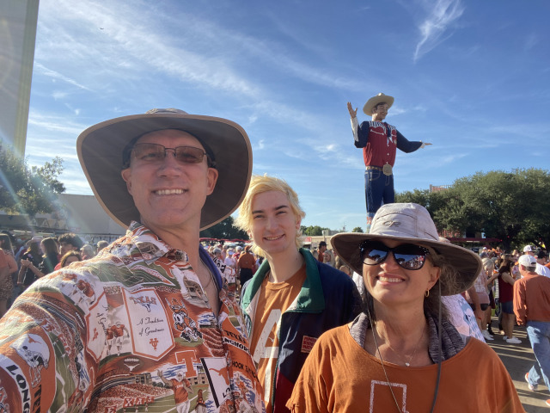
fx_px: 365
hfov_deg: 73.9
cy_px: 206
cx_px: 275
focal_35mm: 23
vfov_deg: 58.9
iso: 25
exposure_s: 1/407
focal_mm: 2.71
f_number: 2.2
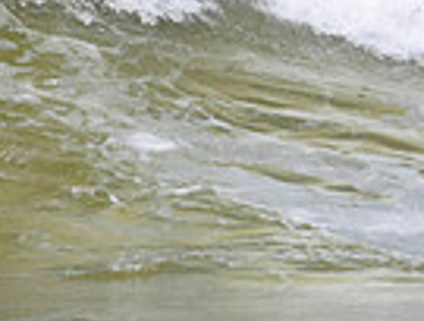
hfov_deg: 0.6
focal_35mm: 3296
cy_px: -77
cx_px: 867
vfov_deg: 0.5
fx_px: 40480
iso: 560
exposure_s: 1/2000
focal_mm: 800
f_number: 11
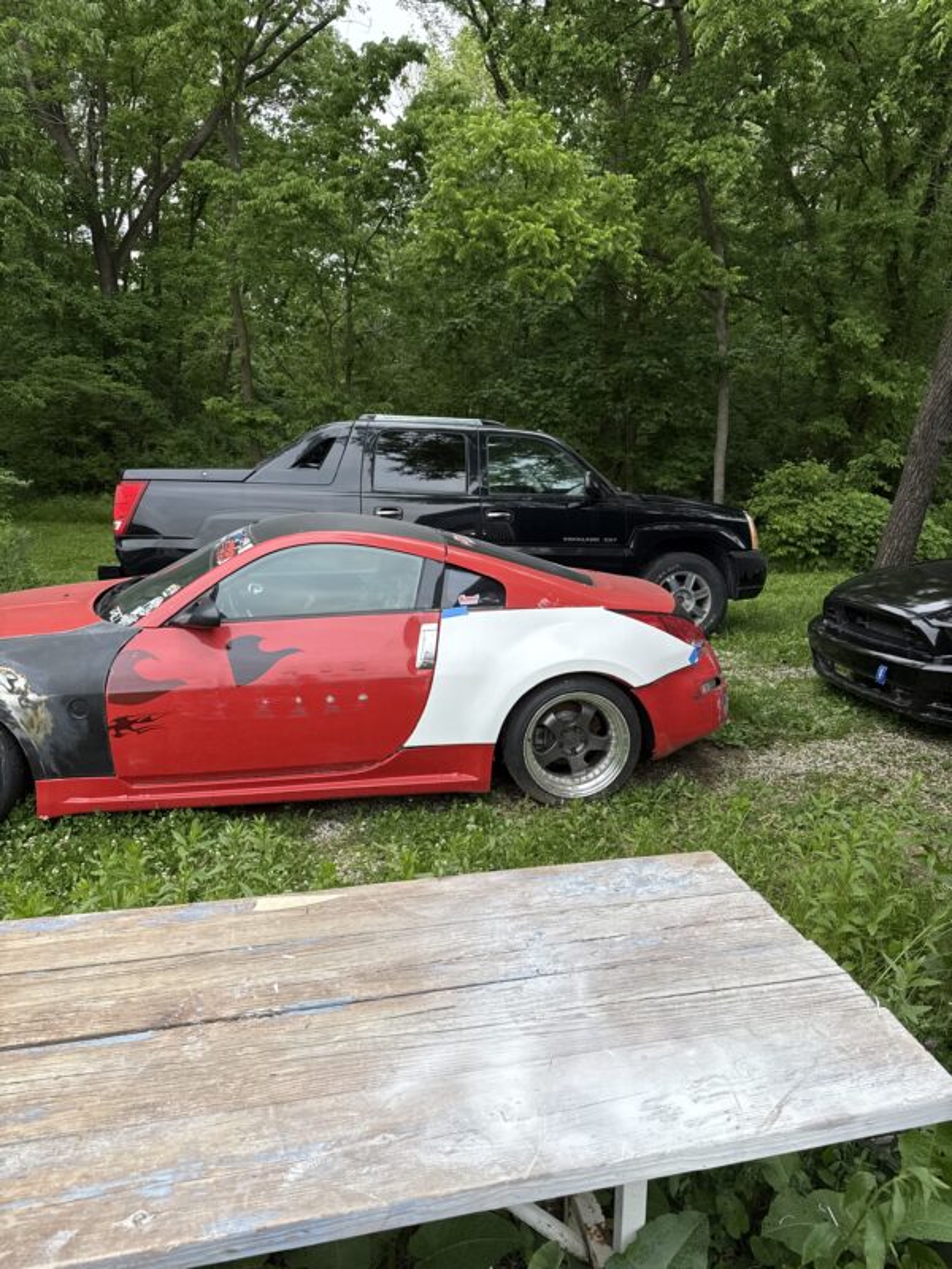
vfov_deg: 71.6
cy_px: 634
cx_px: 476
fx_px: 880
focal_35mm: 24
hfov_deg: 56.8
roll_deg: -1.3
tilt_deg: -16.4
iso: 160
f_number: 1.78
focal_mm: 6.76
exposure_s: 1/120
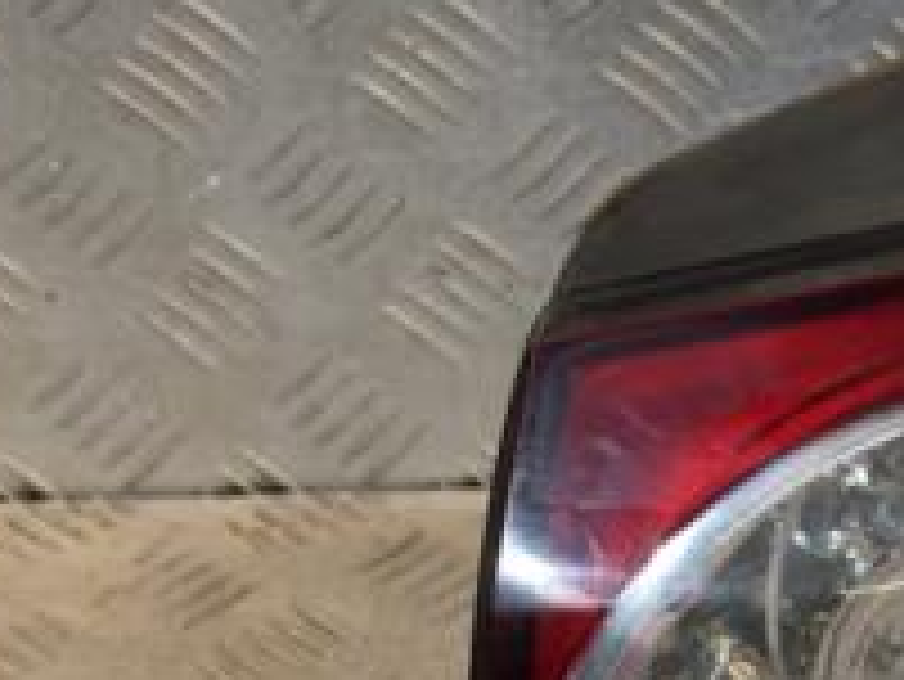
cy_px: 594
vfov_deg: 8.6
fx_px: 4494
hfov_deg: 11.3
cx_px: 998
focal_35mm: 172
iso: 800
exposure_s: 1/200
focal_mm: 40
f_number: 6.3
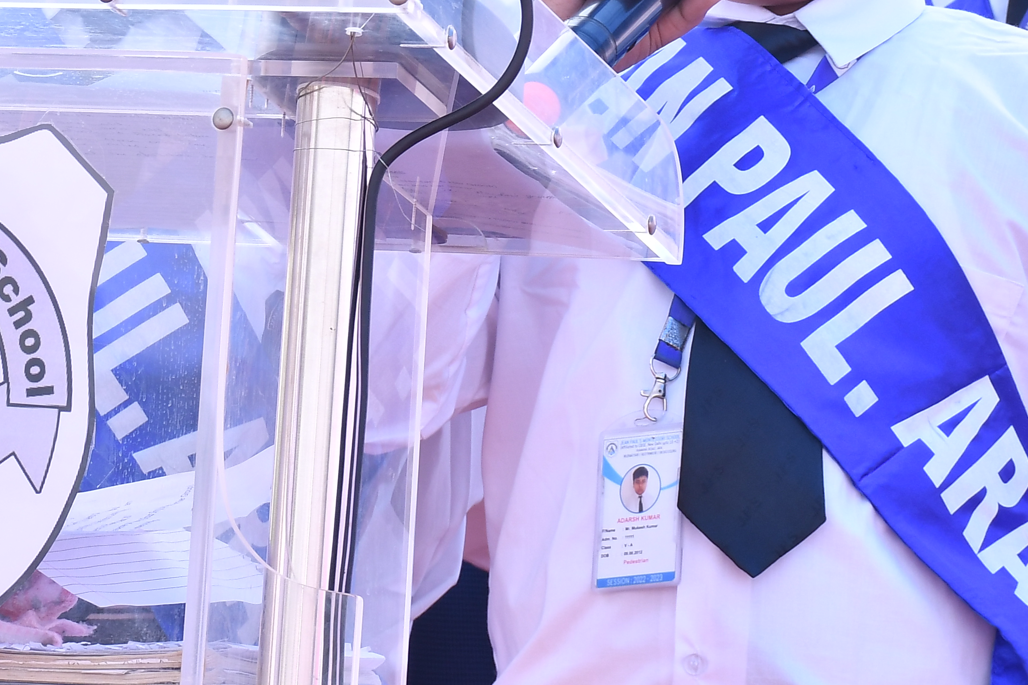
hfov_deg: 9.0
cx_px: 416
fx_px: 6510
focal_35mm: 228
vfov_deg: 6.0
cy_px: 14
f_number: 10
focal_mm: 60
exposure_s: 1/125
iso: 250
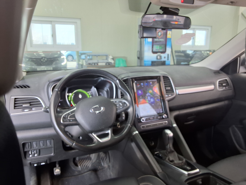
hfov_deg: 63.4
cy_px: 92
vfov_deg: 49.7
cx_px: 123
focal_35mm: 28
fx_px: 199
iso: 64
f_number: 1.9
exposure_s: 1/40
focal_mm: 2.91
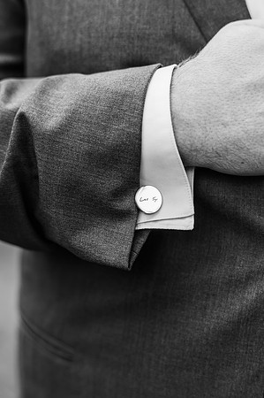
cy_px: 199
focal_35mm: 58
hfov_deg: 23.3
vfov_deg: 34.5
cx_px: 132
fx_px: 639
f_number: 2.8
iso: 500
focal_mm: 58
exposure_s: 1/1000
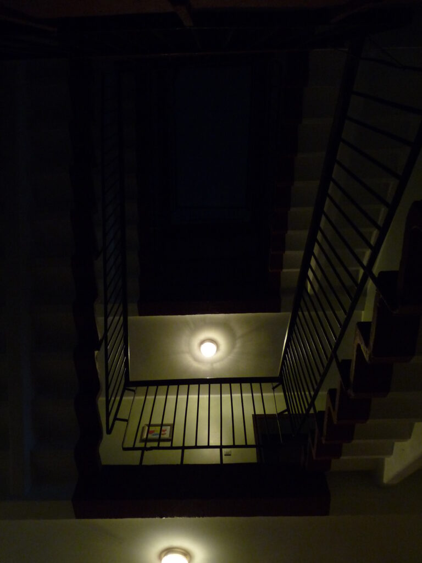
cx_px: 211
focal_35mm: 27
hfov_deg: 51.4
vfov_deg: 65.3
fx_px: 439
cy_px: 282
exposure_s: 1/15
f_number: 2.8
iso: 400
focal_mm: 4.9
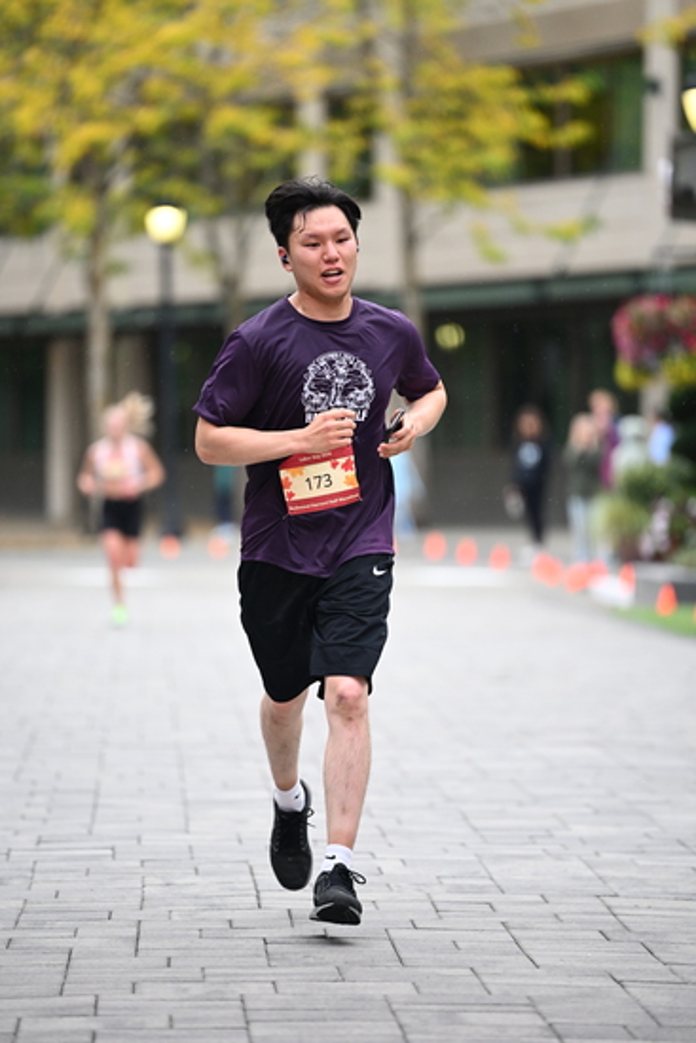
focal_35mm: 200
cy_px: 522
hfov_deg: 6.9
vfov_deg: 10.3
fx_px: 5796
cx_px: 348
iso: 1250
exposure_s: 1/1600
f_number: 2.8
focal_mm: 200
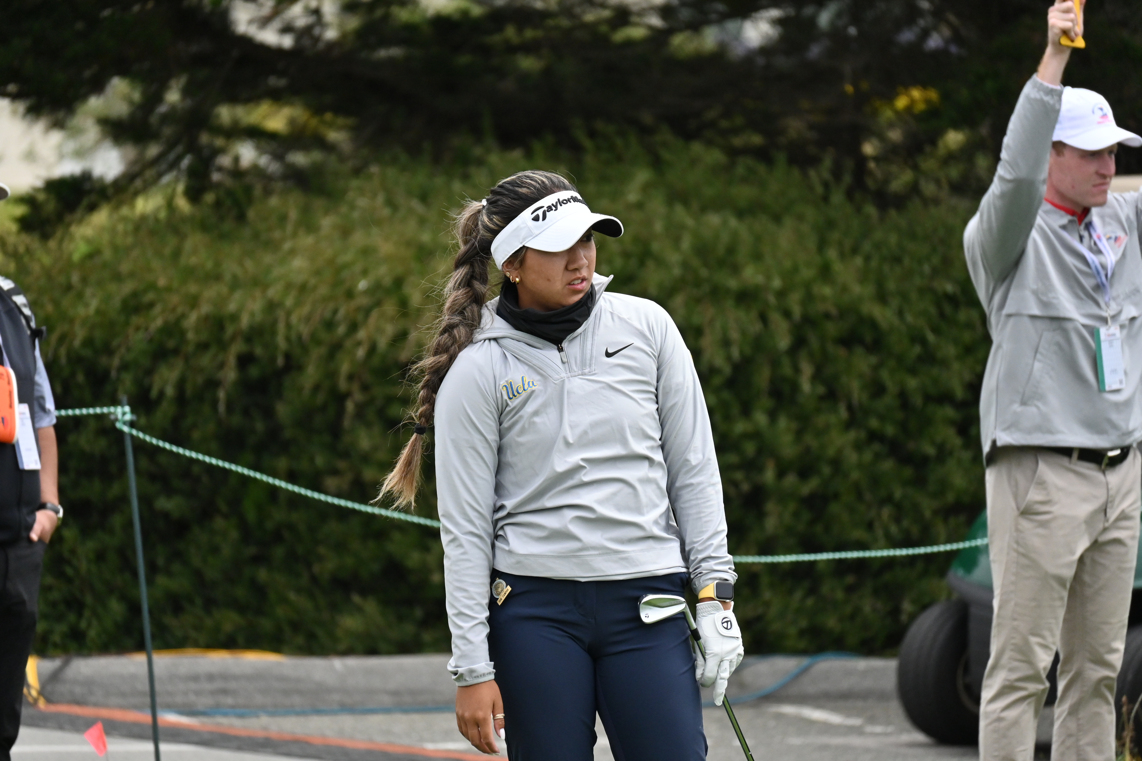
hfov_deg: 5.5
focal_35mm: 375
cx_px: 571
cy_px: 380
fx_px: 11895
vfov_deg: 3.7
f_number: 6.3
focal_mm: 250
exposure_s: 1/4000
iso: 1100
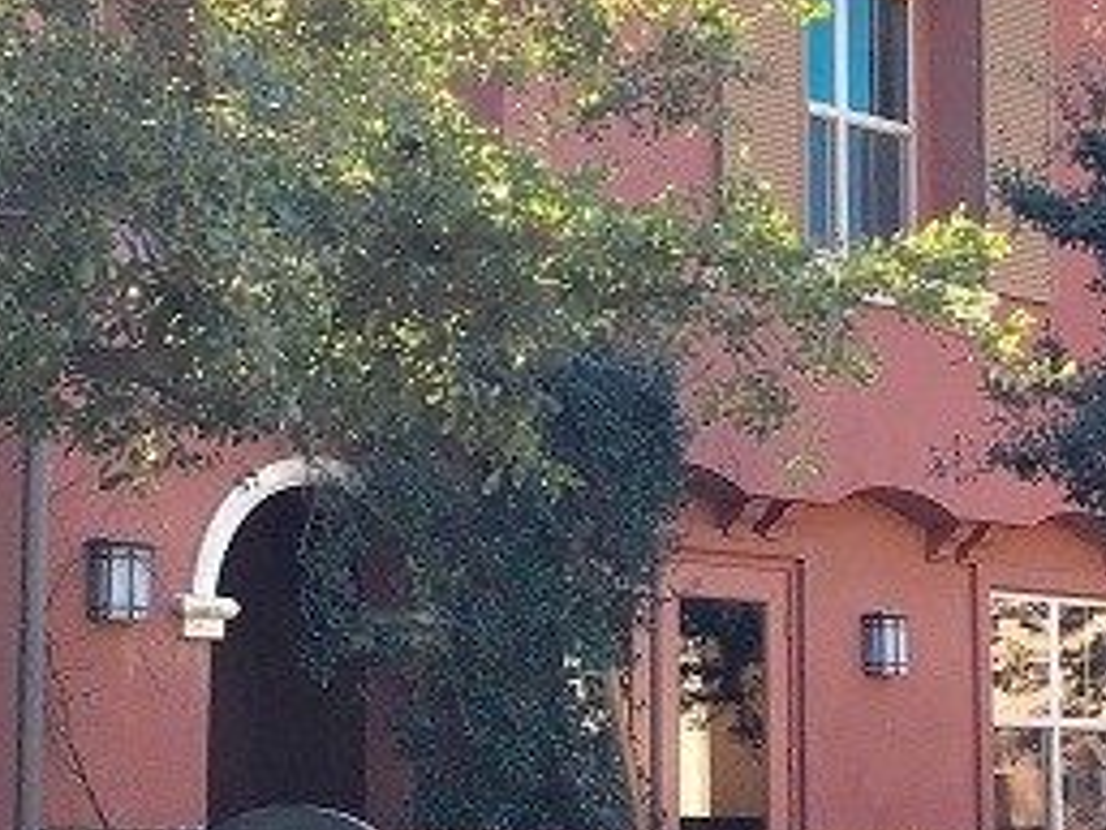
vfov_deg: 16.2
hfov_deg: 21.5
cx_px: 471
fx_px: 2909
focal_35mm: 91
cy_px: 437
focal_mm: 4.15
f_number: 2.2
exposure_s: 1/444
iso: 25
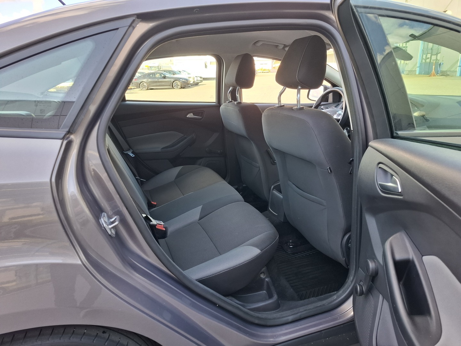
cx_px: 230
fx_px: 306
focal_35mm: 23
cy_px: 173
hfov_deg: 73.9
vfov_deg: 58.9
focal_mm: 5.54
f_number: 1.8
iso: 64
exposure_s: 1/120
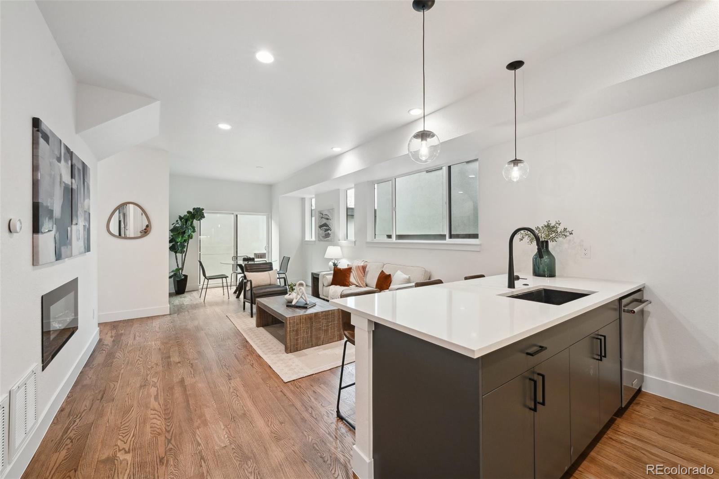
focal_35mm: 14
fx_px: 280
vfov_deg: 81.2
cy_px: 240
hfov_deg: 104.3
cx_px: 360
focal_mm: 14
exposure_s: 1/15
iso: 400
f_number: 11
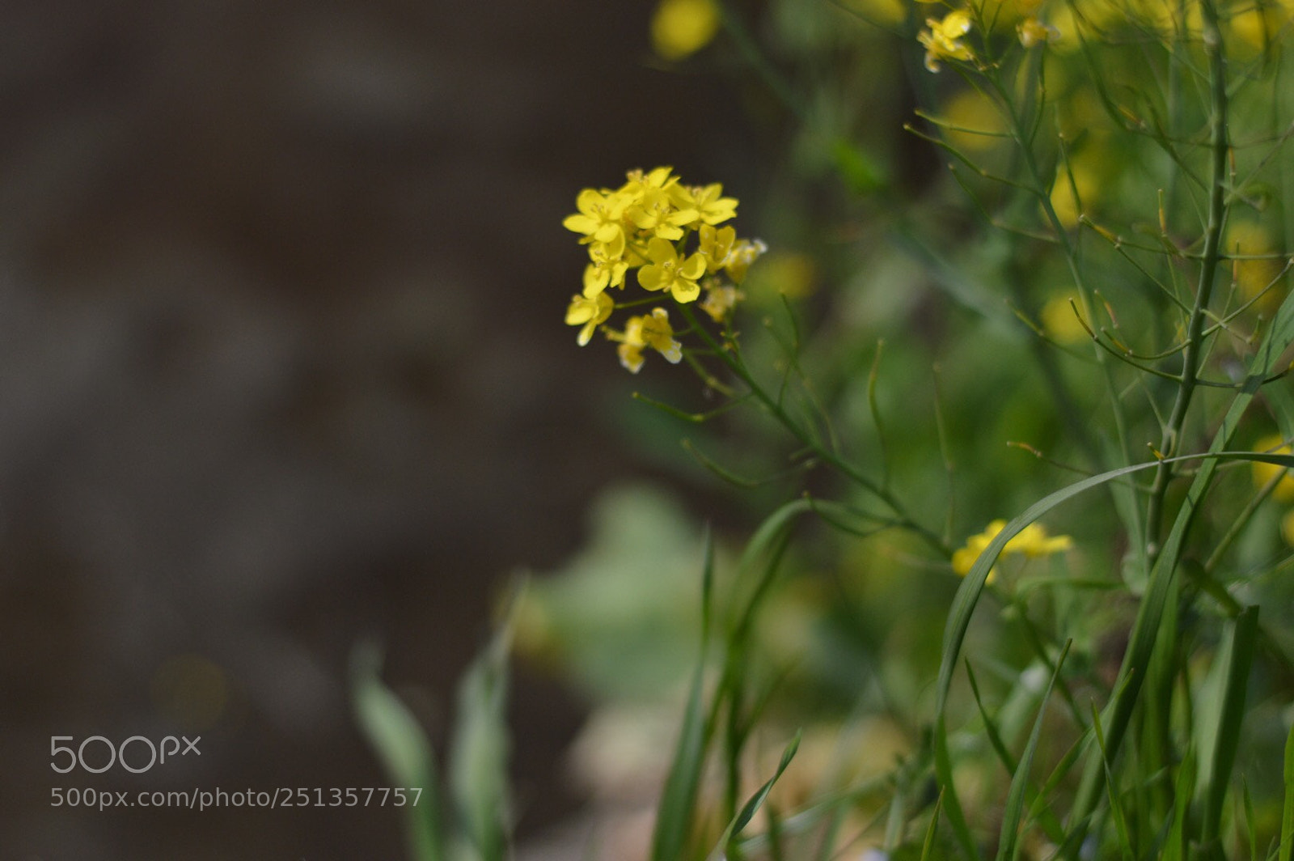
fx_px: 2694
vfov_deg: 18.2
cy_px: 430
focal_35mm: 75
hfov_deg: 27.0
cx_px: 647
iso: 200
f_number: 2.8
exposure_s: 1/1600
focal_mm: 50
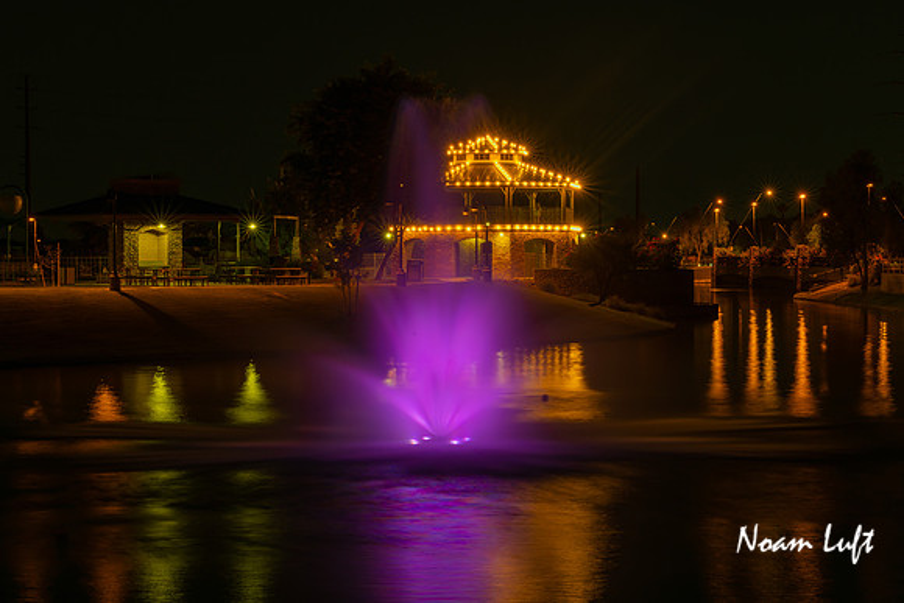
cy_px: 302
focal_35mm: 89
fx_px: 2229
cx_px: 452
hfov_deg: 22.9
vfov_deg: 15.4
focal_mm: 86
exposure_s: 13
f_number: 20
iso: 100
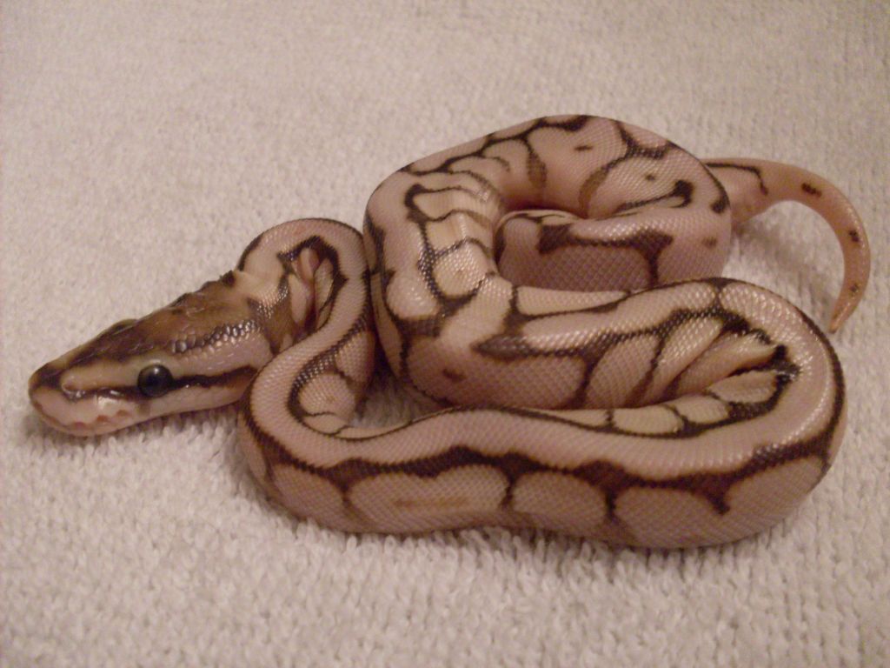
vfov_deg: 37.7
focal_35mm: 38
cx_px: 445
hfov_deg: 49.0
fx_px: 977
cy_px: 334
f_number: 2.8
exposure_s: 1/10
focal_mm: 6.3
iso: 200
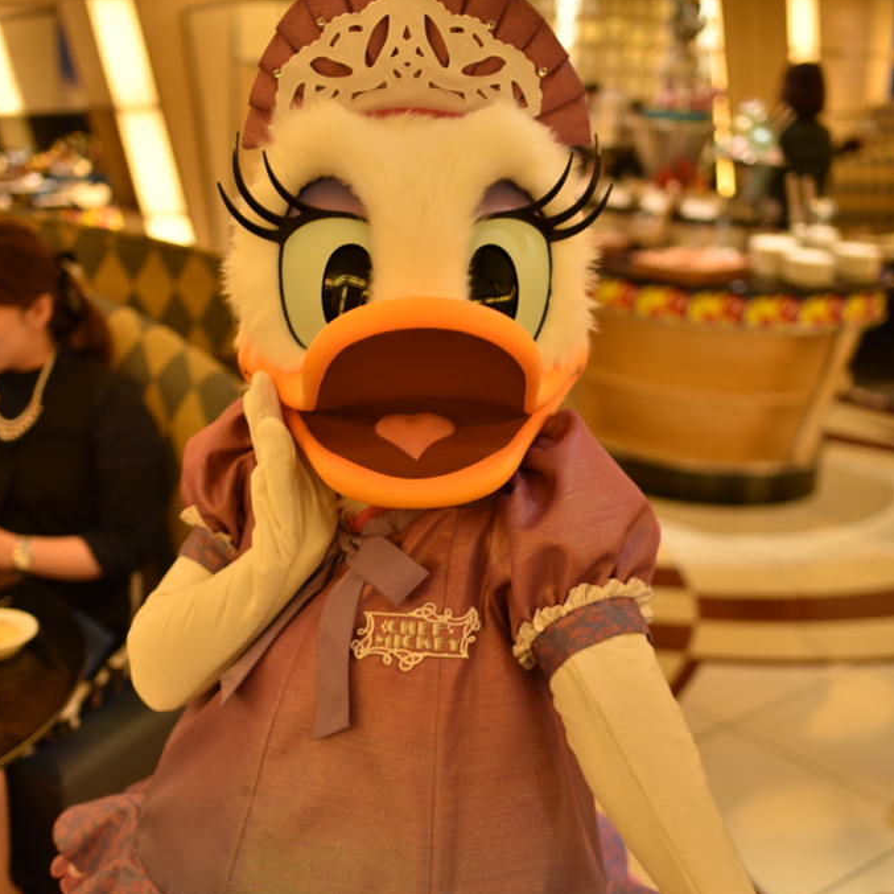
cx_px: 445
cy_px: 553
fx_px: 1315
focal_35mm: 45
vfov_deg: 37.3
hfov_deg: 37.6
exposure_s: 1/40
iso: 250
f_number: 2
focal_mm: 35
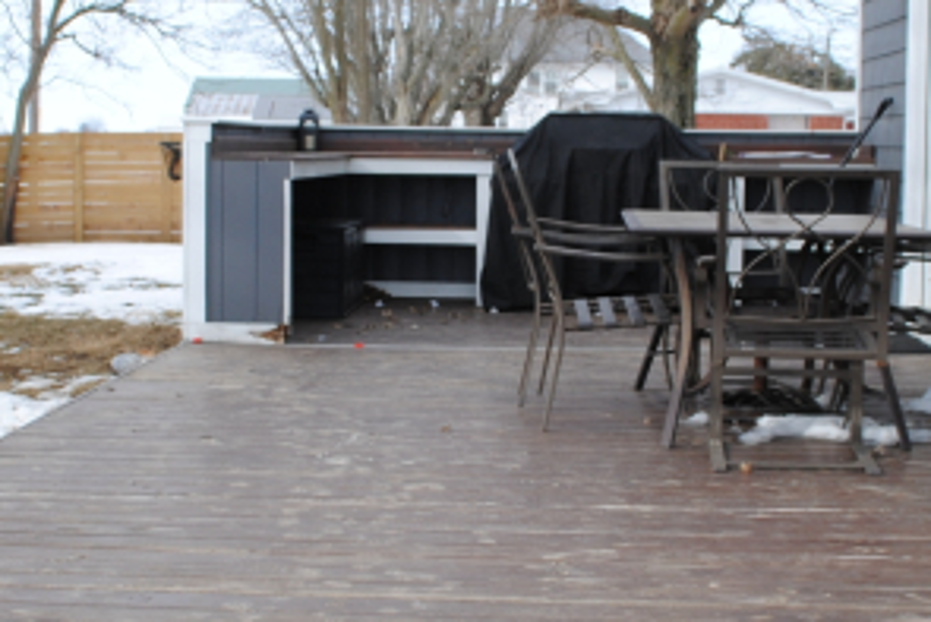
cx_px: 466
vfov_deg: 18.0
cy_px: 303
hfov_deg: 26.6
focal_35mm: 76
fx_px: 1966
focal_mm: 20
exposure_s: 1/200
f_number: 7.1
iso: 100
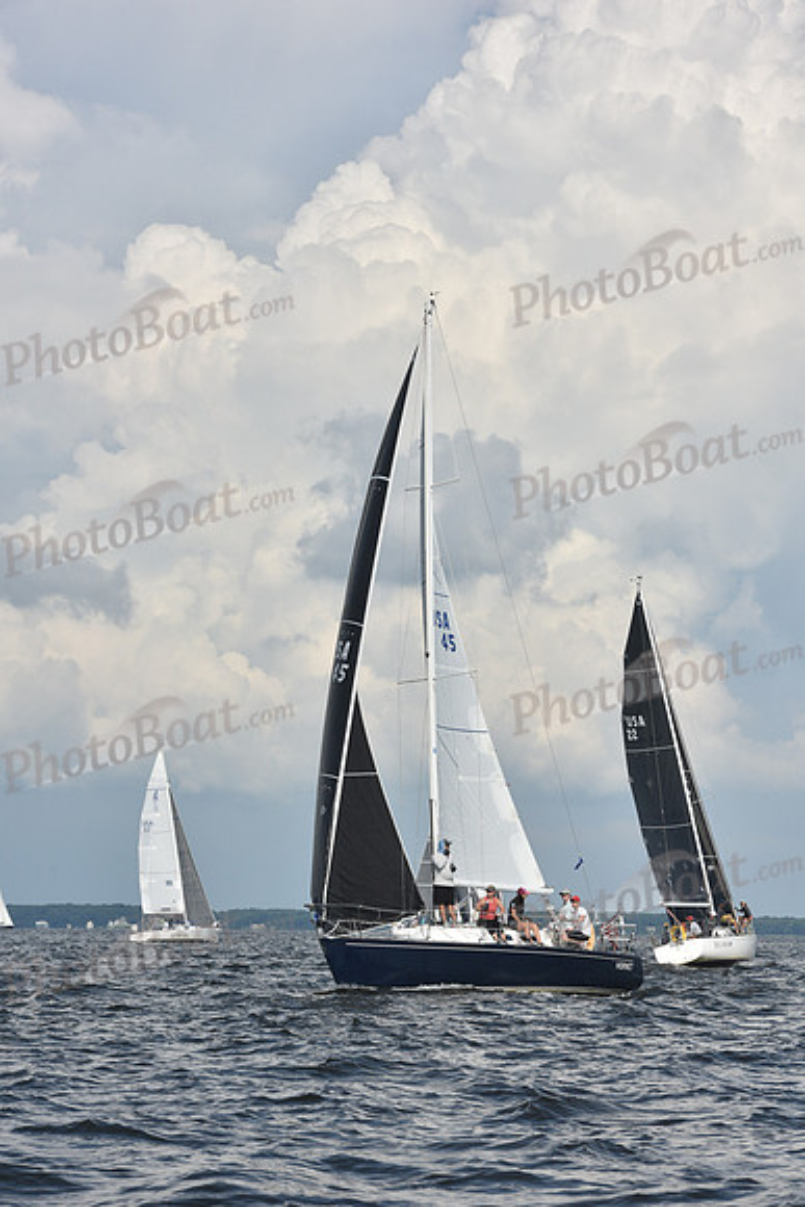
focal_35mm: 116
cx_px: 402
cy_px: 604
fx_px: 3888
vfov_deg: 17.6
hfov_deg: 11.8
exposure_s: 1/1250
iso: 320
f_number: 10
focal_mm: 116
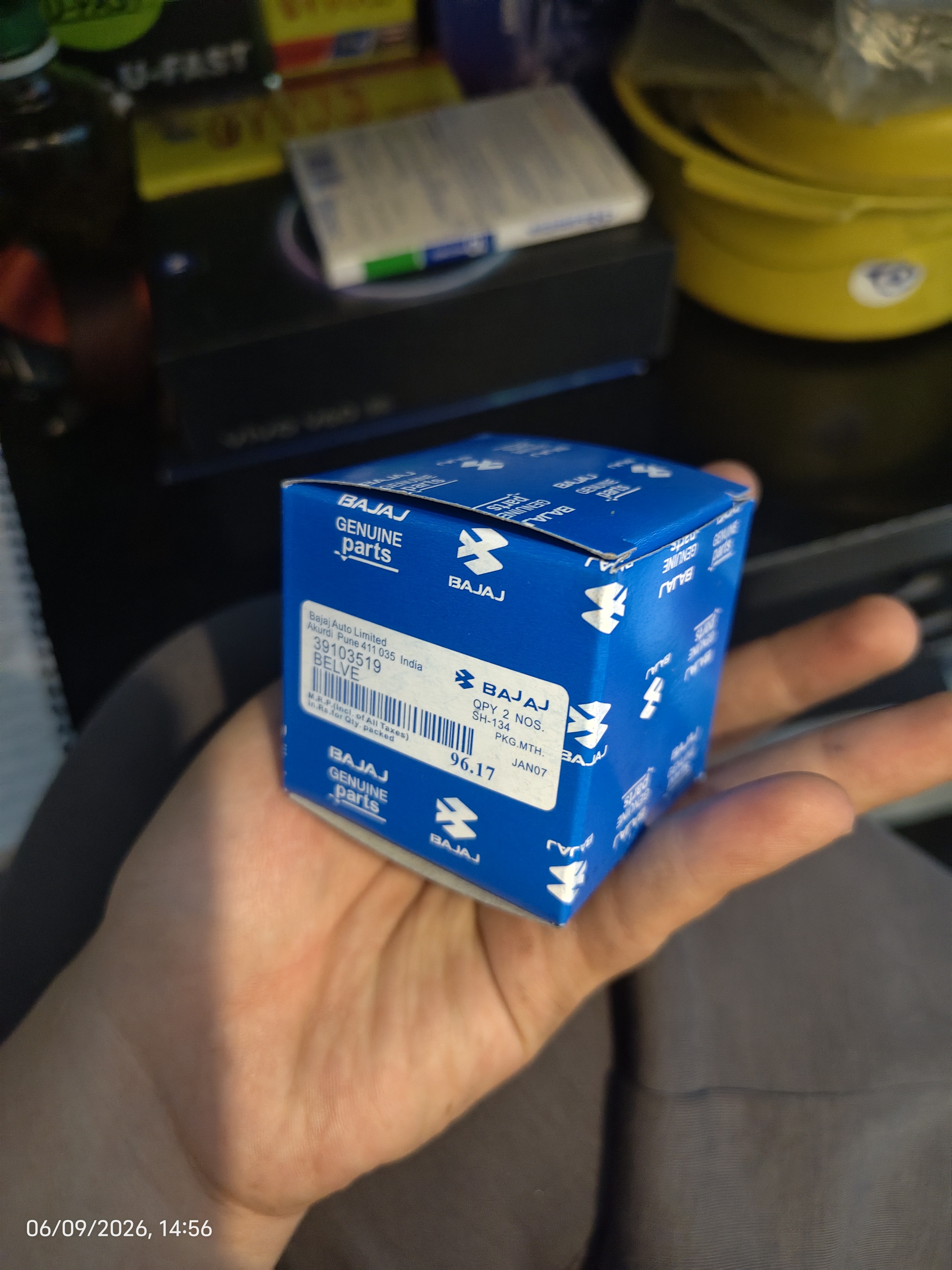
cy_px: 635
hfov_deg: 58.9
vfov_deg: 73.9
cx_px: 476
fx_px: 843
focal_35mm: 23
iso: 1265
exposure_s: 1/33.3
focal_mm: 5.56
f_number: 1.88
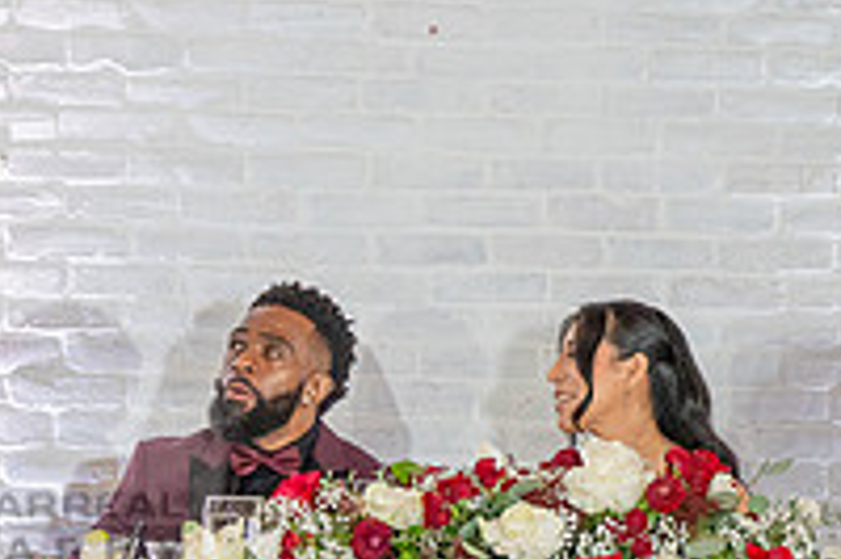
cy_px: 494
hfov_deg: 6.8
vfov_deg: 4.5
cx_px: -135
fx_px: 7049
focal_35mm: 302
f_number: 2.8
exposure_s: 1/320
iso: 1600
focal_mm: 104
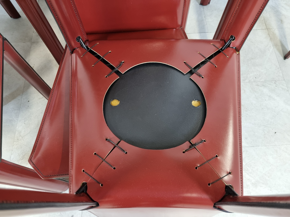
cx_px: 145
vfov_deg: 53.1
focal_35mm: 26
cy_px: 108
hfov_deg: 67.3
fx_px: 218
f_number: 1.8
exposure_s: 1/50
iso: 500
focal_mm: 5.4
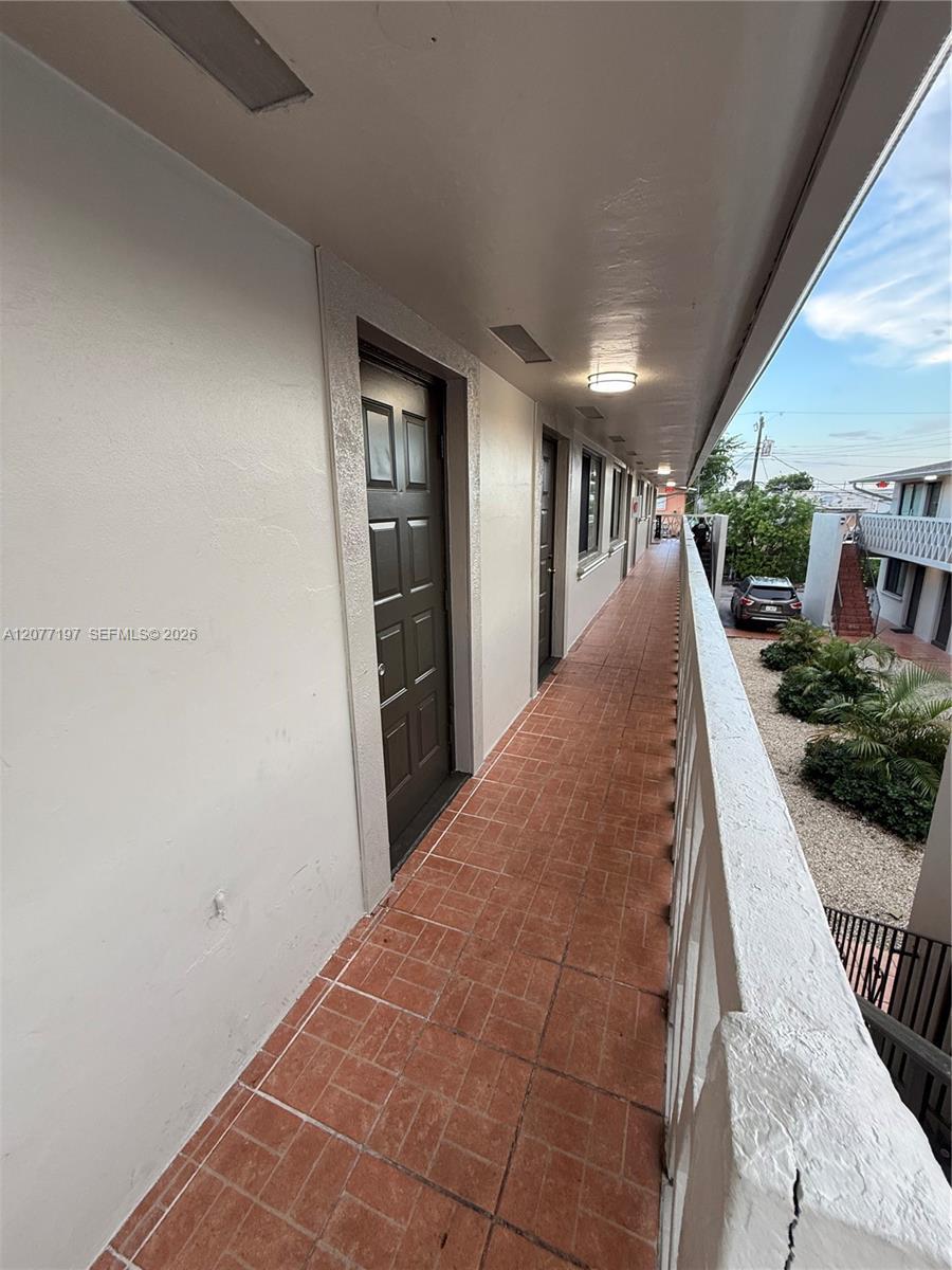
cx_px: 476
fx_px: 513
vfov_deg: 102.1
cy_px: 635
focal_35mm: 14
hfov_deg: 85.7
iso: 160
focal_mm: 2.22
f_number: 2.2
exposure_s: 1/99
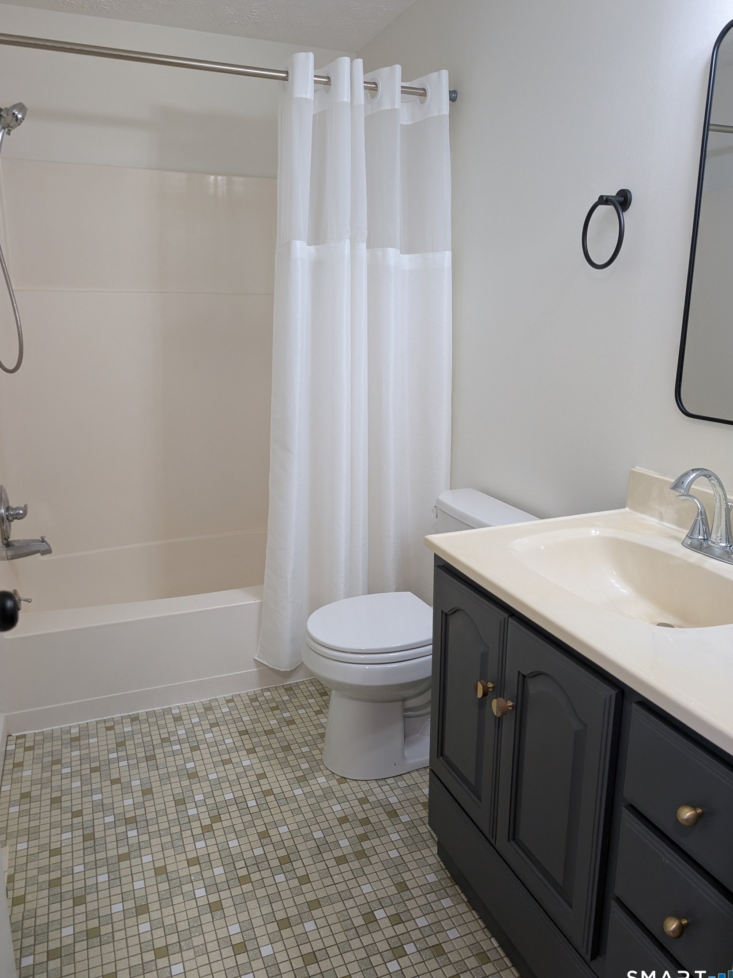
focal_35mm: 25
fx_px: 706
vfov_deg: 69.4
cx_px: 362
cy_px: 486
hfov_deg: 54.9
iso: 207
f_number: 1.68
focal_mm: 6.9
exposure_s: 1/120
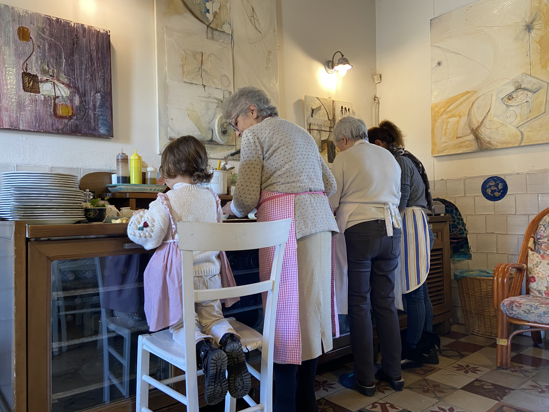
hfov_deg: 67.3
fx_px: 412
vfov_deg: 53.1
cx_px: 274
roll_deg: +0.4
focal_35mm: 26
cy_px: 206
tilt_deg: +2.8
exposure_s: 1/50
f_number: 1.8
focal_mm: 4.25
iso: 160
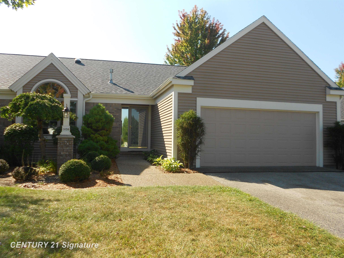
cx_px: 172
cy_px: 129
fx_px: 288
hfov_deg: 61.7
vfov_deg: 48.2
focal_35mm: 29
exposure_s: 1/400
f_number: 3.4
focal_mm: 5.1
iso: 80
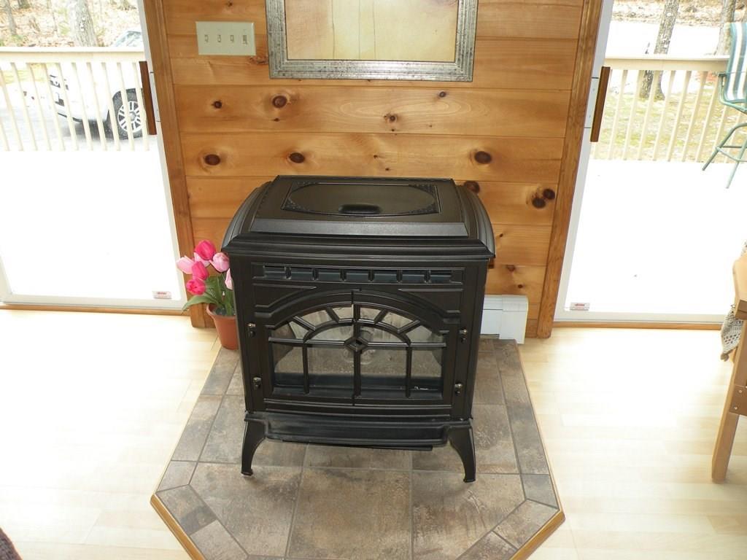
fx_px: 583
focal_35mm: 27
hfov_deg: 65.3
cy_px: 280
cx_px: 374
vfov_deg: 51.4
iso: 64
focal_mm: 4.7
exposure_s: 1/47.6
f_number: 2.8
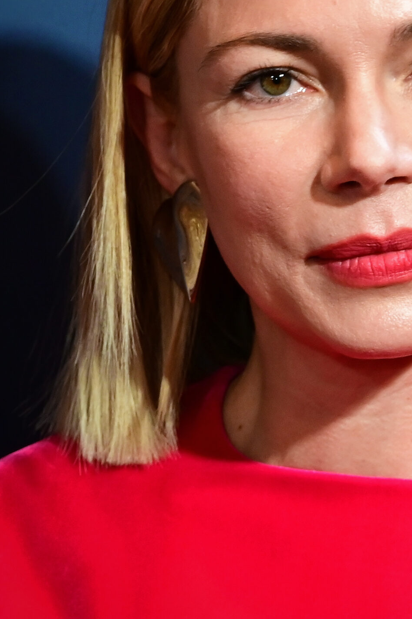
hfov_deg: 7.9
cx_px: 360
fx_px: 2971
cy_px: 245
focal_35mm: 173
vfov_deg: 11.9
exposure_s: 1/100
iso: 1600
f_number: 6.3
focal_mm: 96
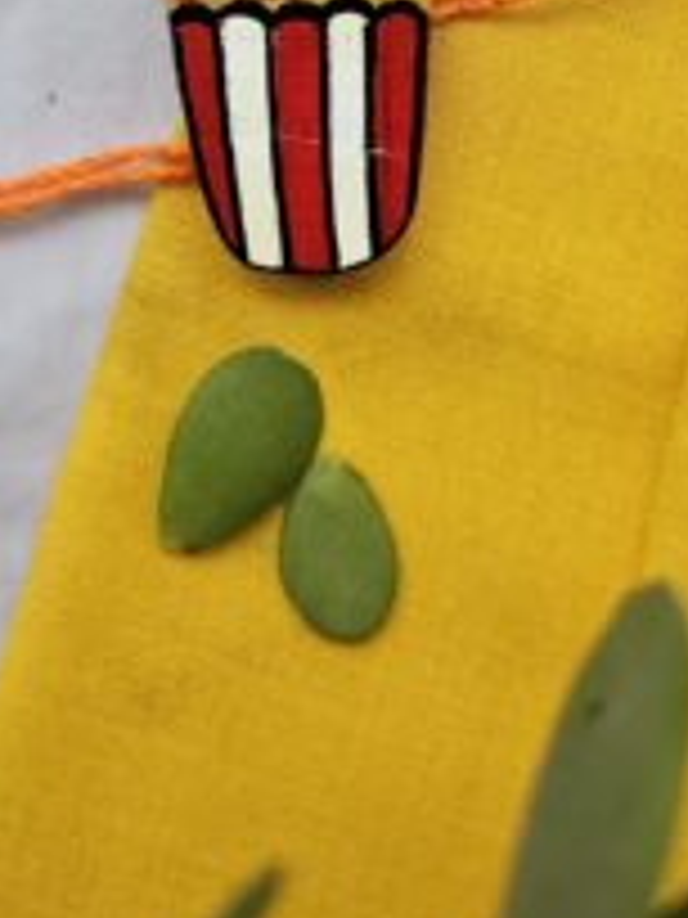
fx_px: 1670
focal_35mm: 63
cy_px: -63
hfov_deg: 23.3
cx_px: 364
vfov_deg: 28.3
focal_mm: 5.4
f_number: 1.8
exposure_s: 1/100
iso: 160
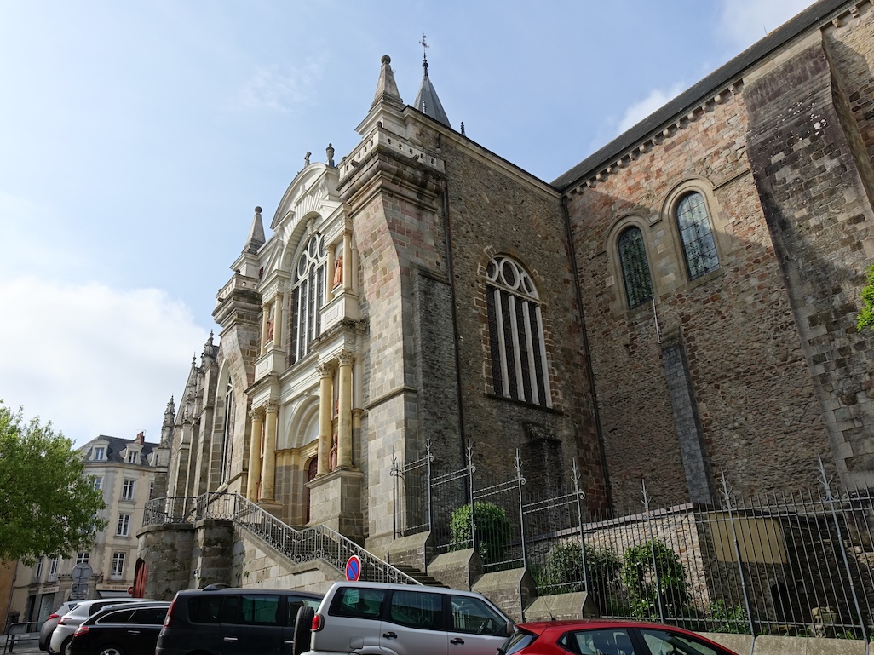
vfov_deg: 51.3
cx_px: 445
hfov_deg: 65.3
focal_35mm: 27
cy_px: 332
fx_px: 682
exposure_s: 1/800
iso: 125
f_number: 4.5
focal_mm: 8.8
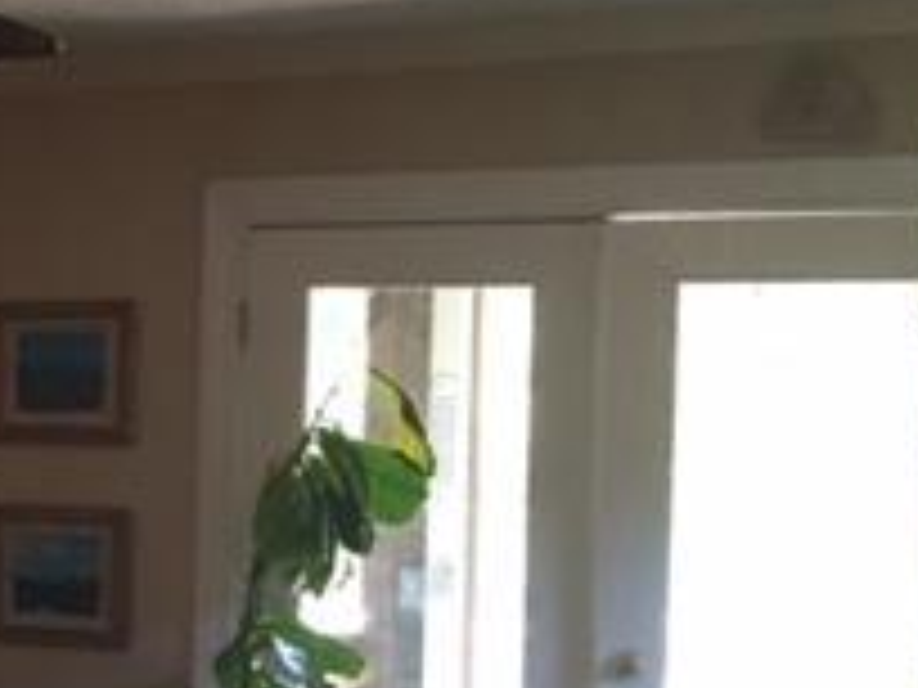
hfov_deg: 18.9
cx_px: -464
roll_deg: -2.2
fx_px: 2413
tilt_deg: -2.3
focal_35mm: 91
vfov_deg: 16.2
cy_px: 441
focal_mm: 4.15
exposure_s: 1/30
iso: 100
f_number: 2.2
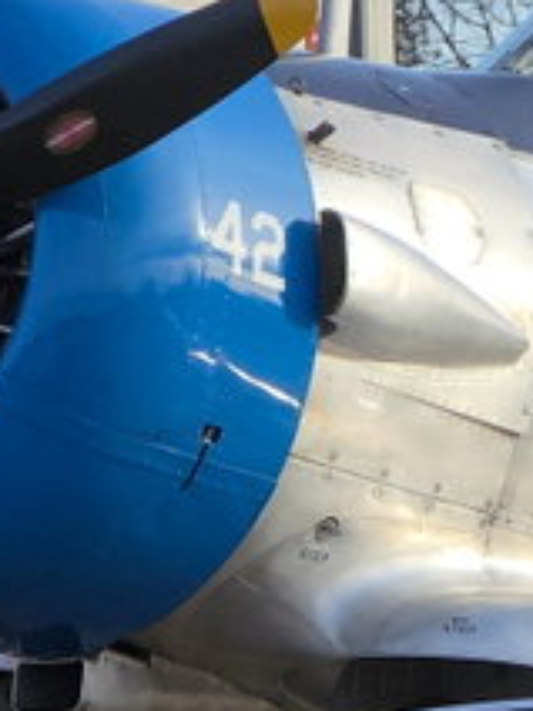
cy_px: 909
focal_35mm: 416
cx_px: 761
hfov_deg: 3.6
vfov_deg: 4.7
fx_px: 8540
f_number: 3.4
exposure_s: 1/775
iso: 64
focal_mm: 18.6
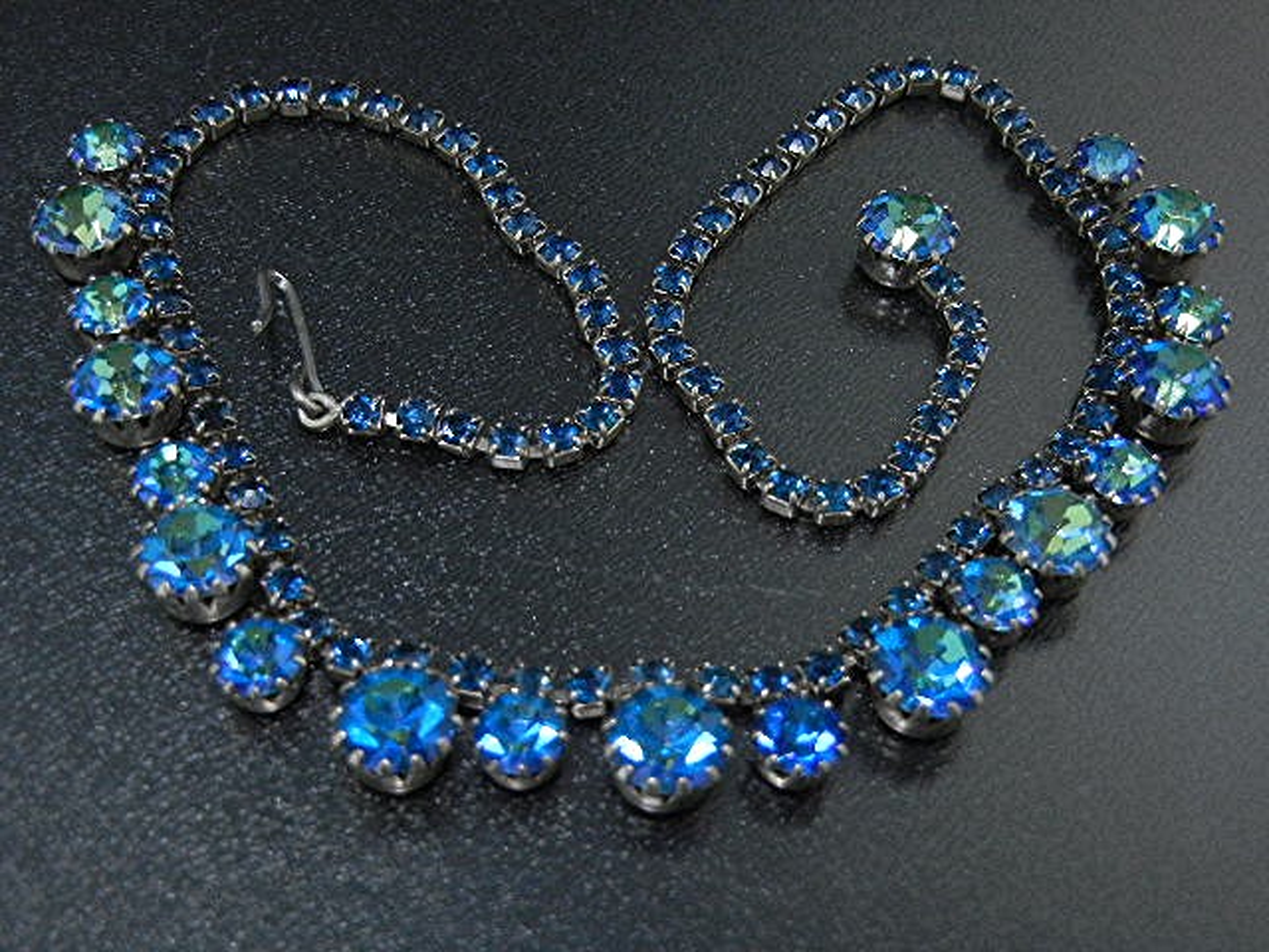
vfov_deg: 32.2
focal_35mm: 45
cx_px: 634
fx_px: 1650
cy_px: 476
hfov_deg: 42.1
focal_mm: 8.1
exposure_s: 1/30
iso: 800
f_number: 7.6
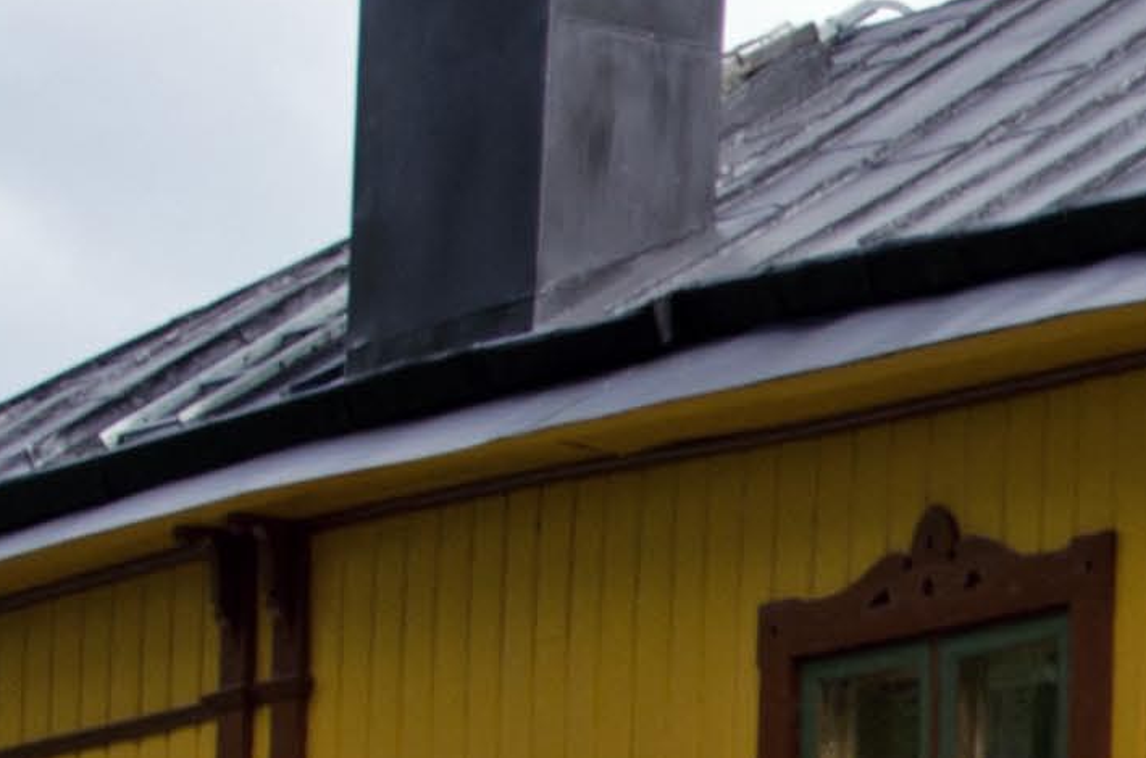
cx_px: 1635
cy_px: 987
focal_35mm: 333
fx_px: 10577
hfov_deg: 6.1
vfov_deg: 4.1
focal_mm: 32
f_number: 8
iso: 160
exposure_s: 1/250
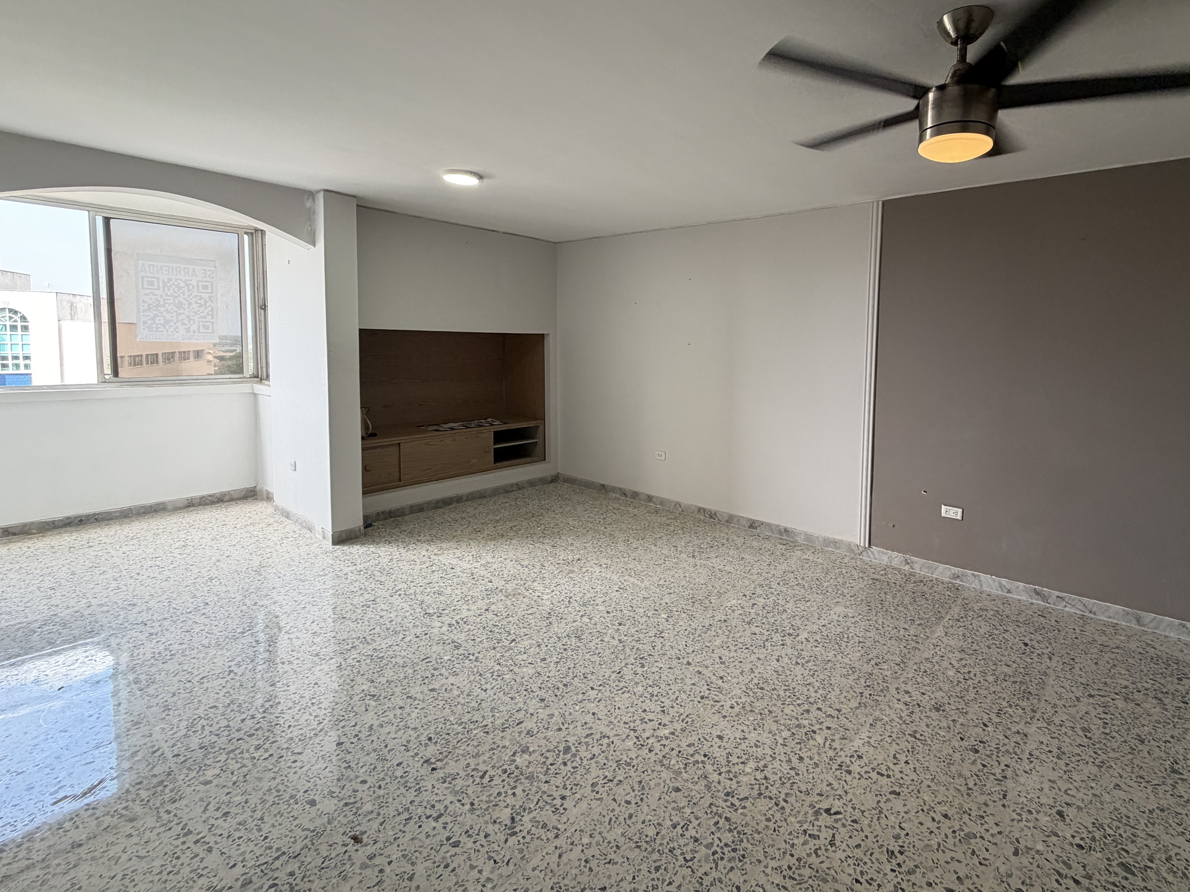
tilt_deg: -4.0
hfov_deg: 89.9
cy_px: 378
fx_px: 584
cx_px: 710
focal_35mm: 17
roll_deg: -0.7
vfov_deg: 74.3
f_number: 2.2
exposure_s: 1/120
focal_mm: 2.22
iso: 160
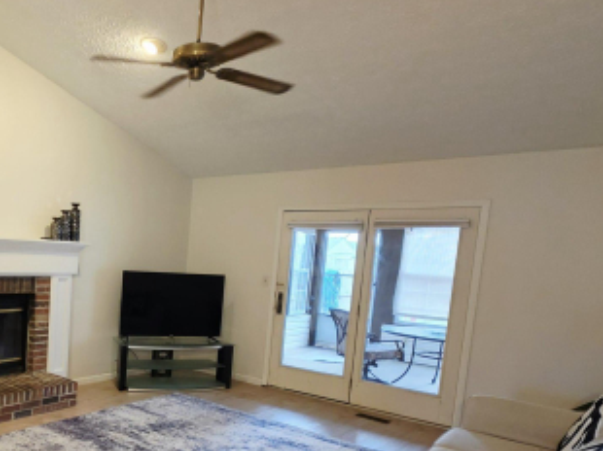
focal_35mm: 28
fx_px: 487
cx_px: 81
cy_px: 313
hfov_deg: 56.4
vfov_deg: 48.5
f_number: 1.9
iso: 200
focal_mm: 2.2
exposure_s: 1/60
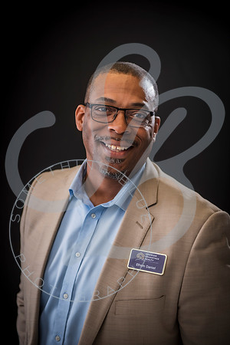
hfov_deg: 19.5
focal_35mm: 70
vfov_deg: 28.8
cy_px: 172
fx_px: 671
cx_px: 115
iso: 100
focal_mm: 70
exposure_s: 1/160
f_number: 2.8
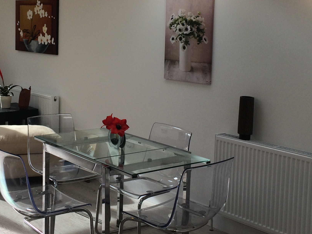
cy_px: 72
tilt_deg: -4.3
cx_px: 117
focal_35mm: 58
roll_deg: -1.8
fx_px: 523
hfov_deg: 33.1
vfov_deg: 25.1
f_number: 2.2
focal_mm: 4.15
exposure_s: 1/684
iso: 32
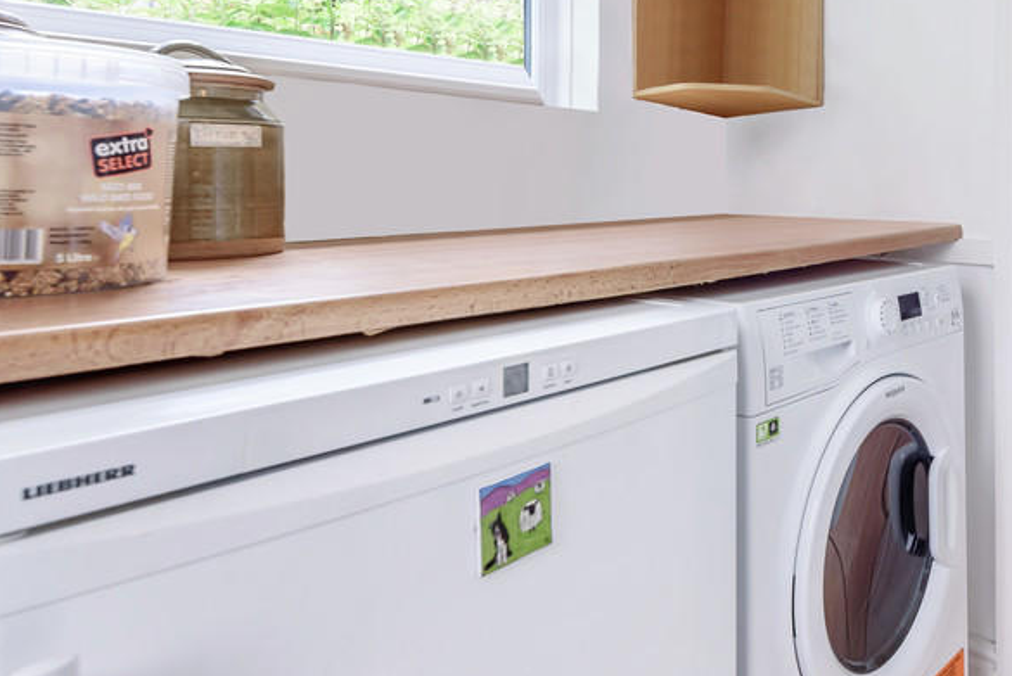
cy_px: 194
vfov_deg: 45.3
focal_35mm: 28
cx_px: 770
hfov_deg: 61.4
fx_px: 788
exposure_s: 1/20
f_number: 8
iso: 250
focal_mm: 16
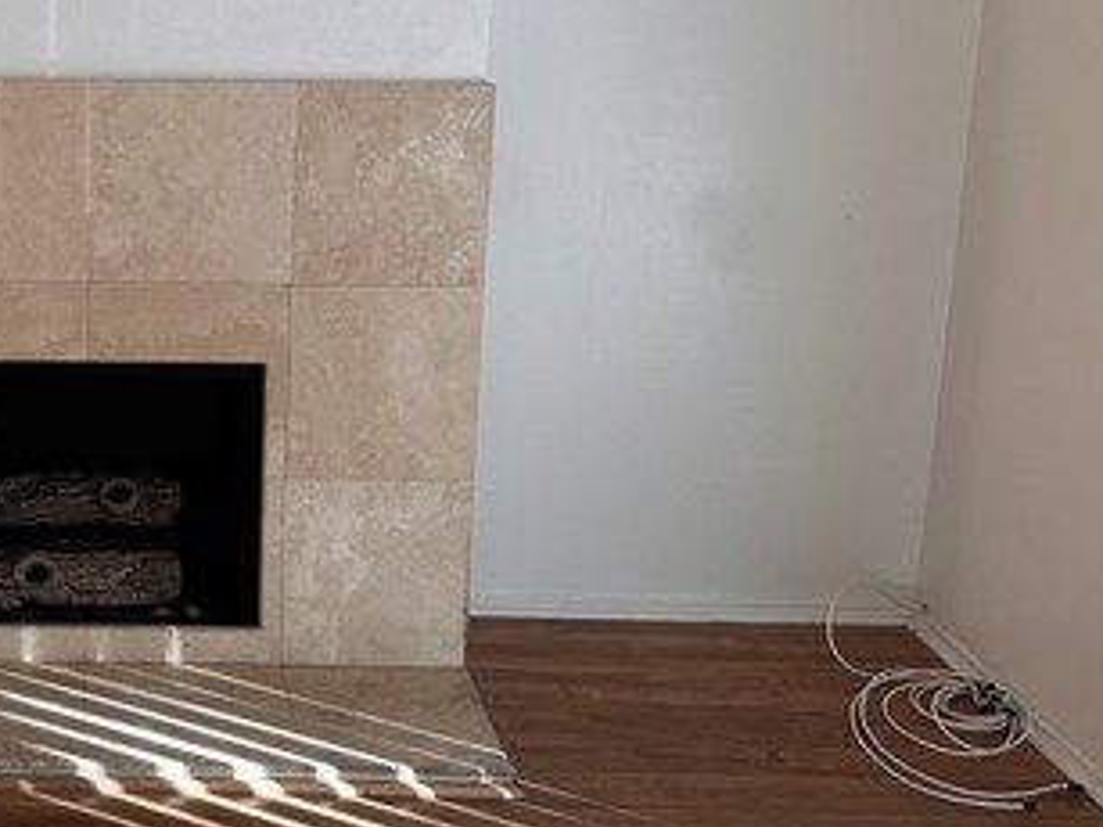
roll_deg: -0.8
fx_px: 1593
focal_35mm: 50
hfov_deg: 35.7
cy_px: 219
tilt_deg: -11.5
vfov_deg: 28.7
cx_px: 93
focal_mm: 6.86
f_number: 1.78
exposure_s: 1/120
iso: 200
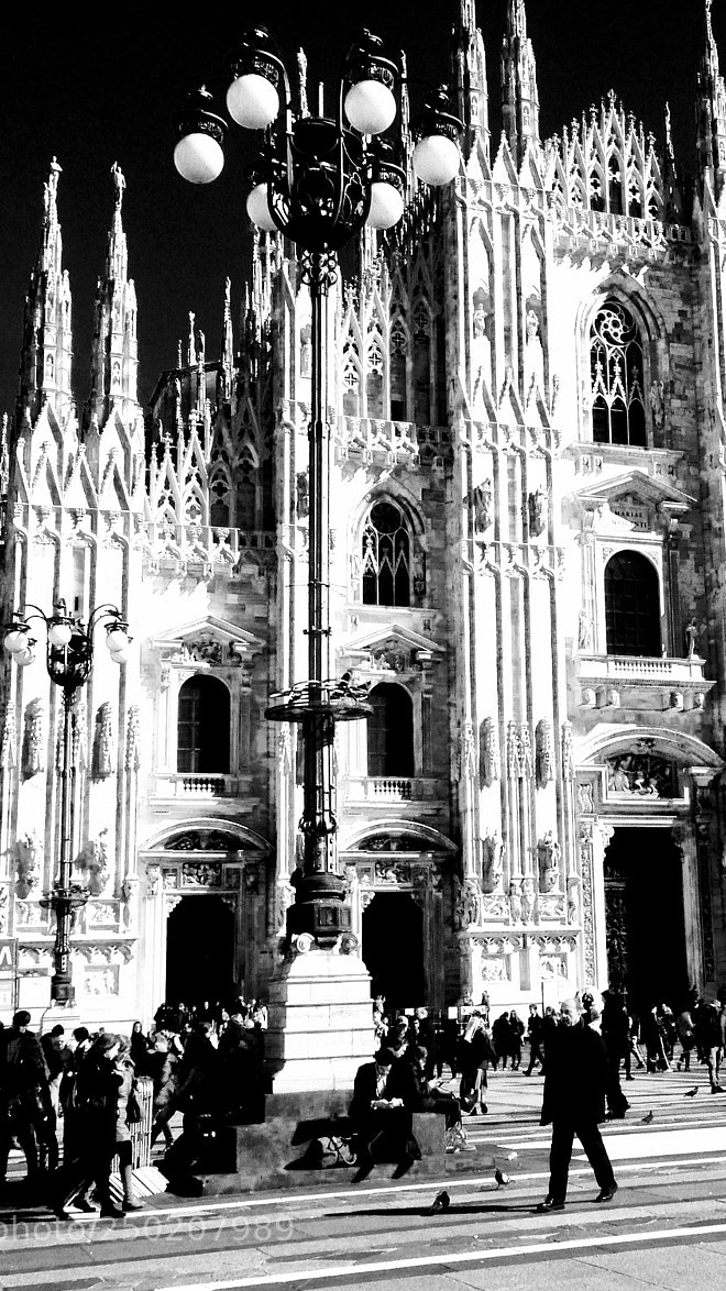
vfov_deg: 42.1
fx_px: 1678
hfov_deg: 24.0
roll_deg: +1.7
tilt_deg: +14.6
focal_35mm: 49
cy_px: 655
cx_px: 598
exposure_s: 1/2262
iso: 50
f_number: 2.4
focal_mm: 4.12
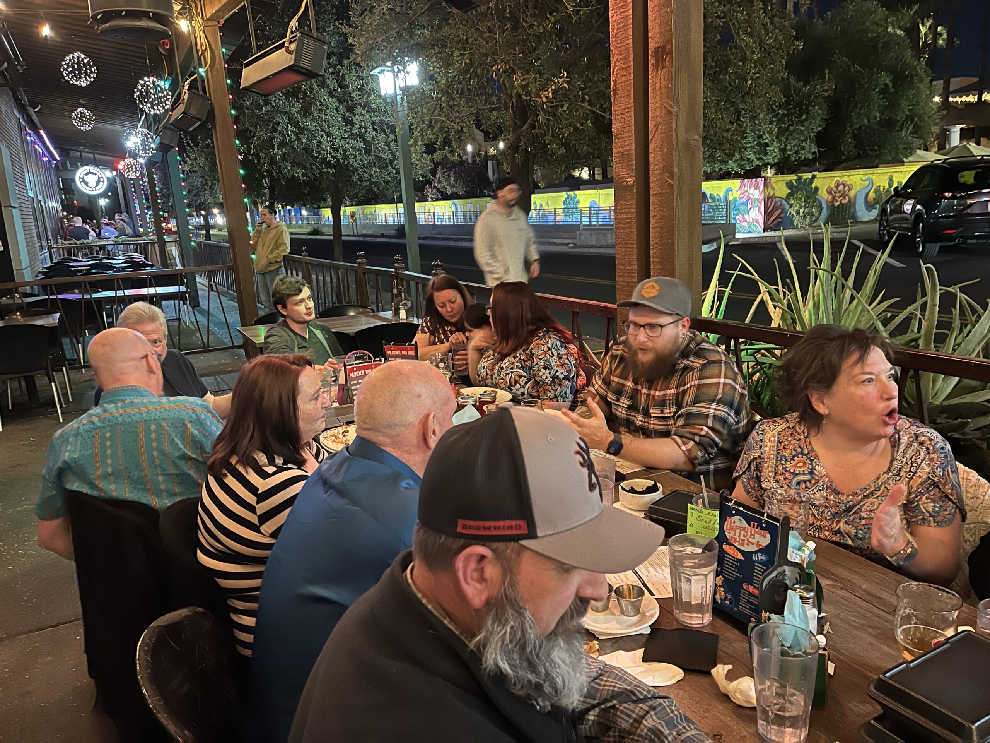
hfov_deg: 67.3
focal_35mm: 26
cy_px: 372
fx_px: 744
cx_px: 495
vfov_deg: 53.1
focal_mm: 5.1
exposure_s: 1/20
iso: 1000
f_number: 1.6
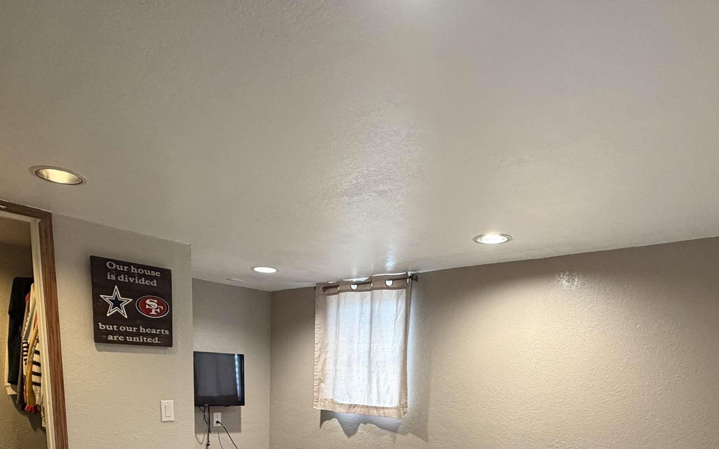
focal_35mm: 26
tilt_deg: -12.2
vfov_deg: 40.4
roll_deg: -1.6
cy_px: 469
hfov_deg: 70.4
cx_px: 344
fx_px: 510
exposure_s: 1/60
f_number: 2.2
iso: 320
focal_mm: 2.22
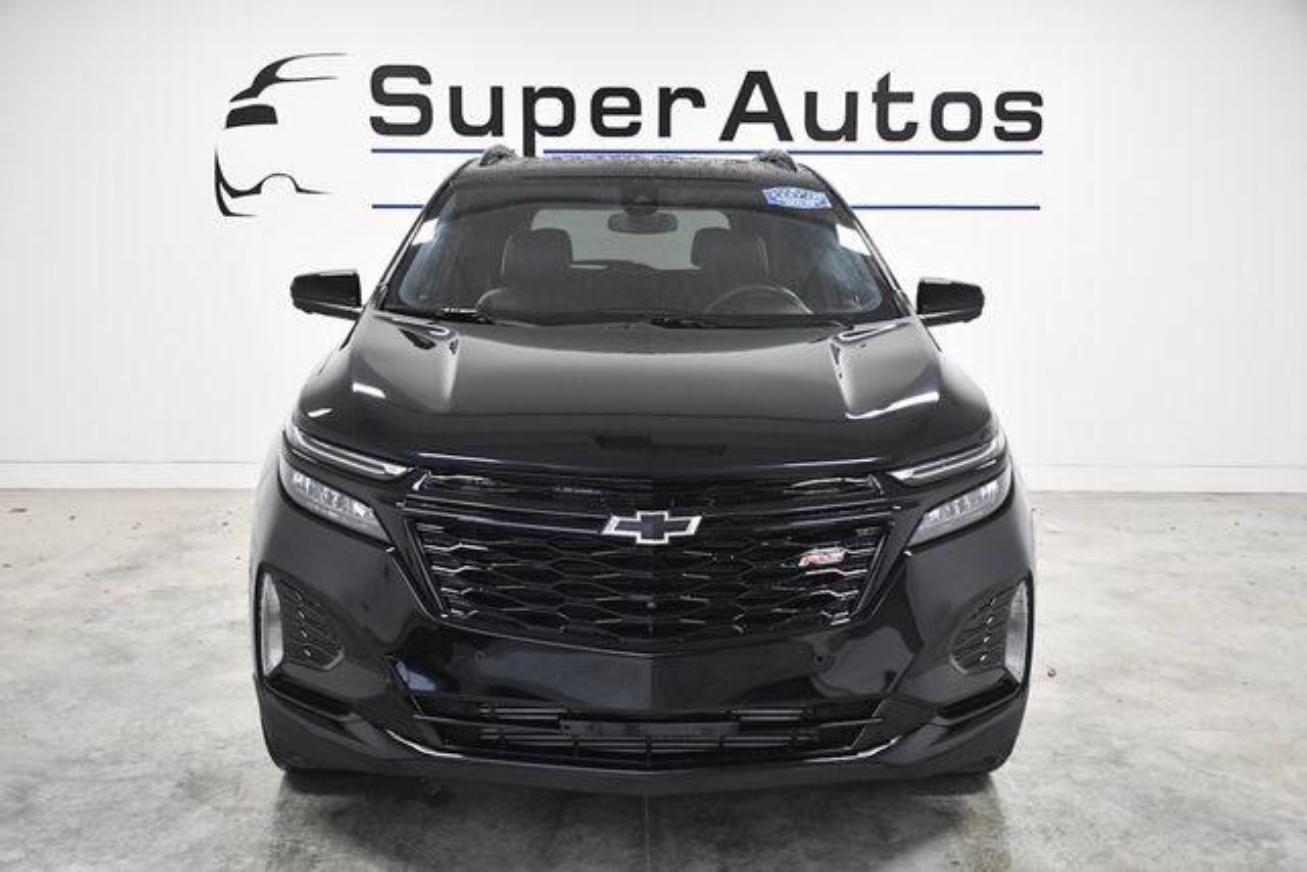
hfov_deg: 49.5
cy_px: 436
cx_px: 654
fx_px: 1416
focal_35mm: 39
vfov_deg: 34.2
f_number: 4.5
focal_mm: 26
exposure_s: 1/400
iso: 2500
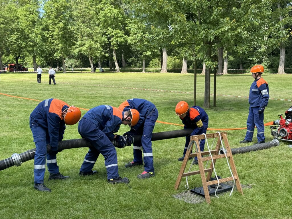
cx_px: 146
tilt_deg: -6.2
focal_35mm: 48
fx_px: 405
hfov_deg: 39.7
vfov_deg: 30.3
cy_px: 110
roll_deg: +0.2
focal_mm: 6.76
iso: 64
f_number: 1.78
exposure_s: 1/980
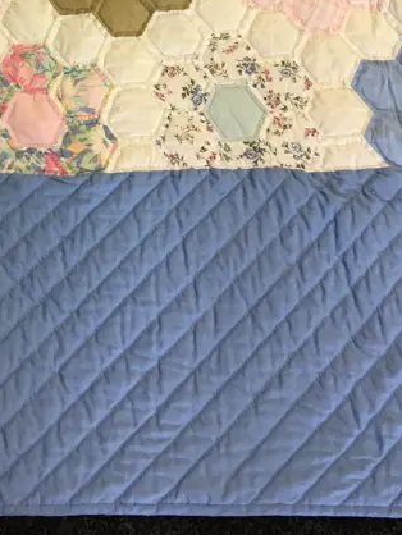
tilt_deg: -51.7
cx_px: -3
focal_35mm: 71
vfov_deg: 24.7
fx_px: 1098
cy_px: -113
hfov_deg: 20.1
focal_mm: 4.15
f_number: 2.2
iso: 32
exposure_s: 1/33
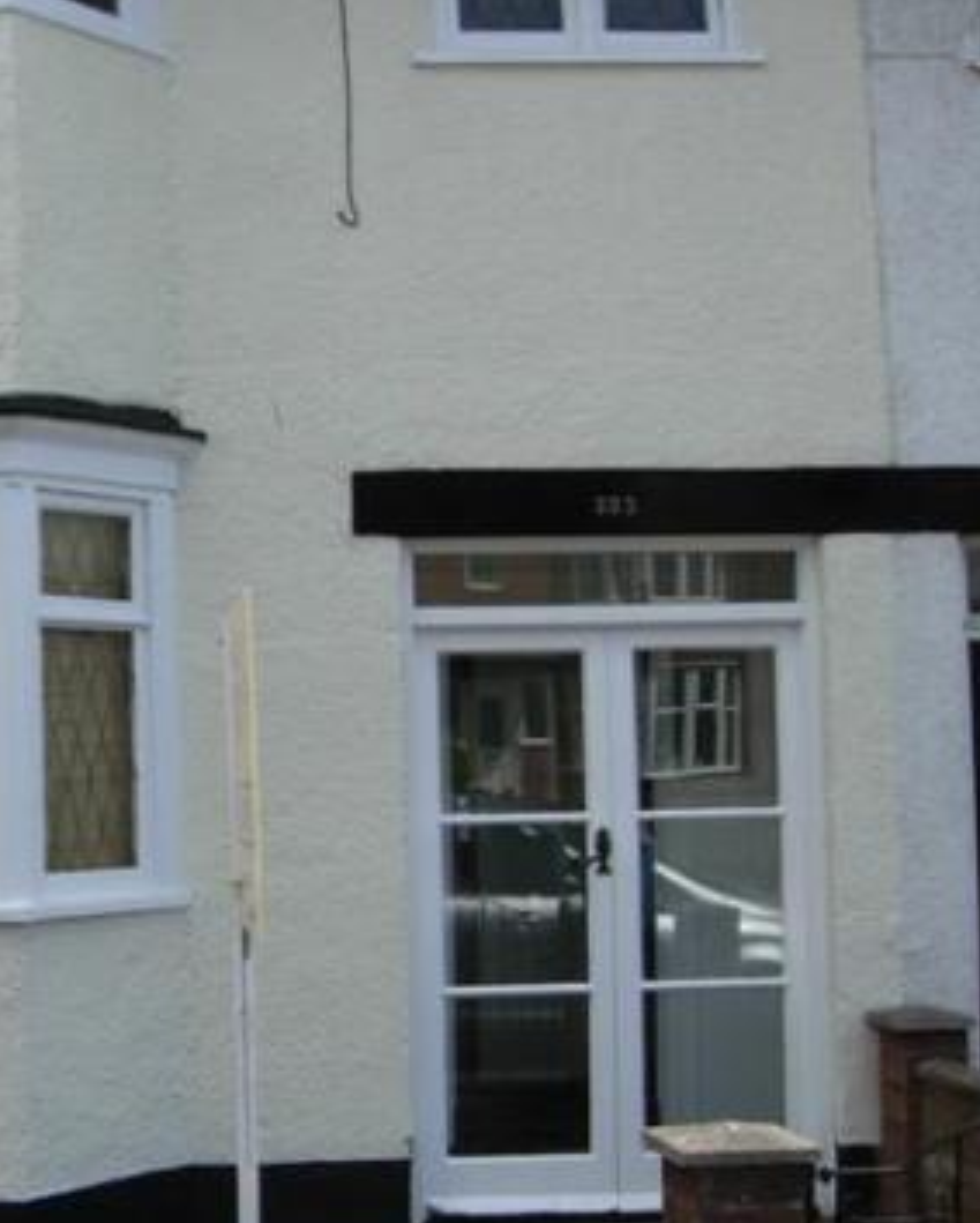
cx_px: 5
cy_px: 580
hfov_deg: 25.0
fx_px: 2100
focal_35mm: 58
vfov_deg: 32.4
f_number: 4.8
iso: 50
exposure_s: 1/304
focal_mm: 7.5
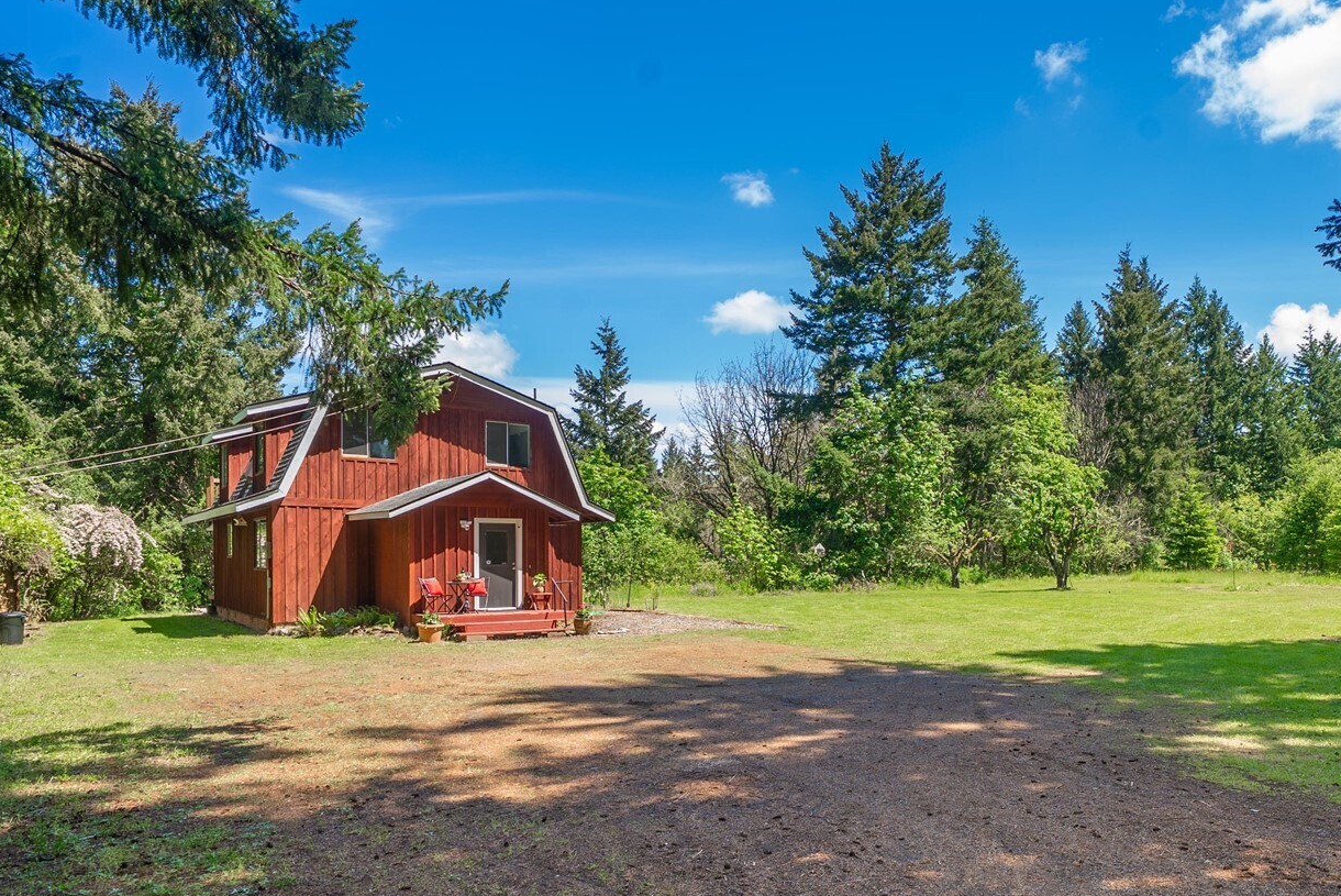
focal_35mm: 25
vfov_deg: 50.8
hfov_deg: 69.8
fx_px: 932
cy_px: 564
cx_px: 875
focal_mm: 18
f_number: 7.1
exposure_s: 1/60
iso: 80
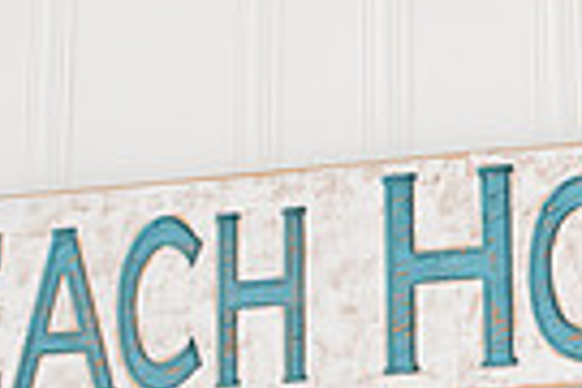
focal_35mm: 150
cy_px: 399
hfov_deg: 13.6
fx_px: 2425
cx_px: 504
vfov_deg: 9.1
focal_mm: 35
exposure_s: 1/500
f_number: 2.8
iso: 1000
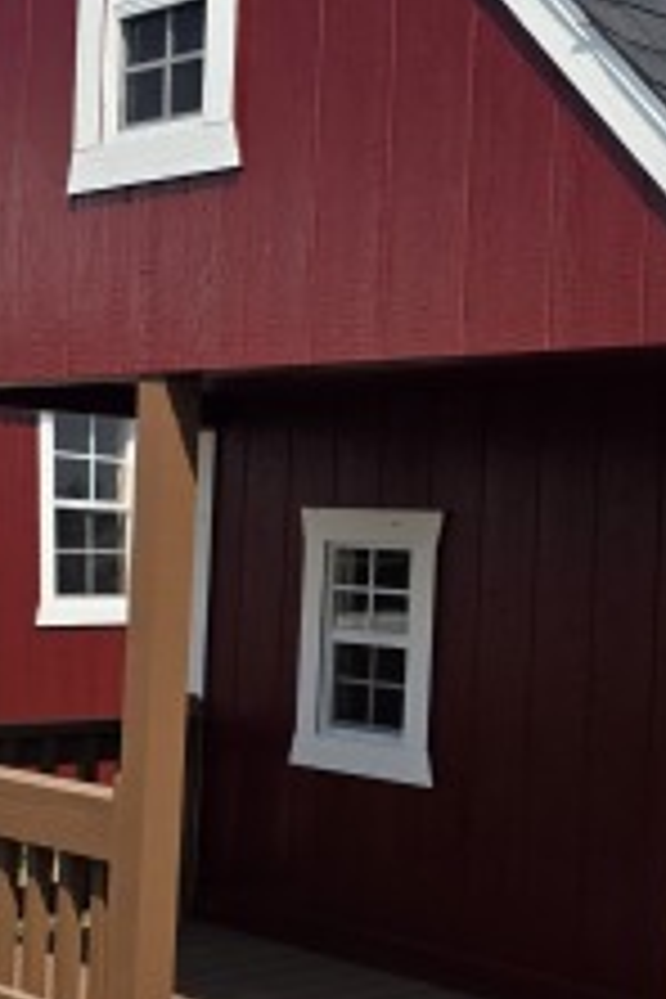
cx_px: 608
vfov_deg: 29.2
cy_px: 500
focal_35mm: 69
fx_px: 1915
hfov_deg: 19.4
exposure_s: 1/6355
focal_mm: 6.3
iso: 80
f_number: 1.7
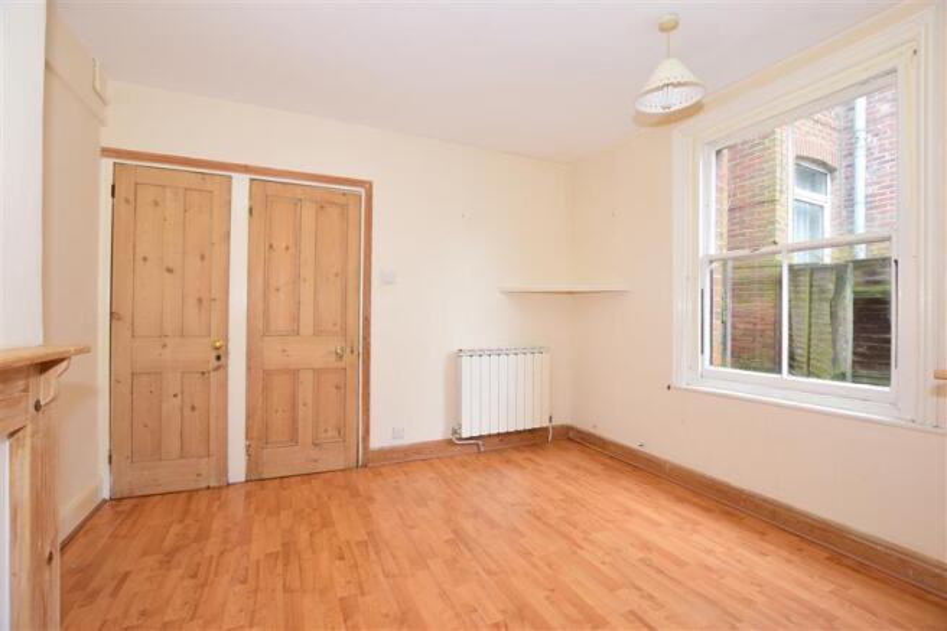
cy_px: 316
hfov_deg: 100.4
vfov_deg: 77.3
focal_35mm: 15
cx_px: 474
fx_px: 394
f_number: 5.6
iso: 400
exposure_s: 1/25
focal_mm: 10
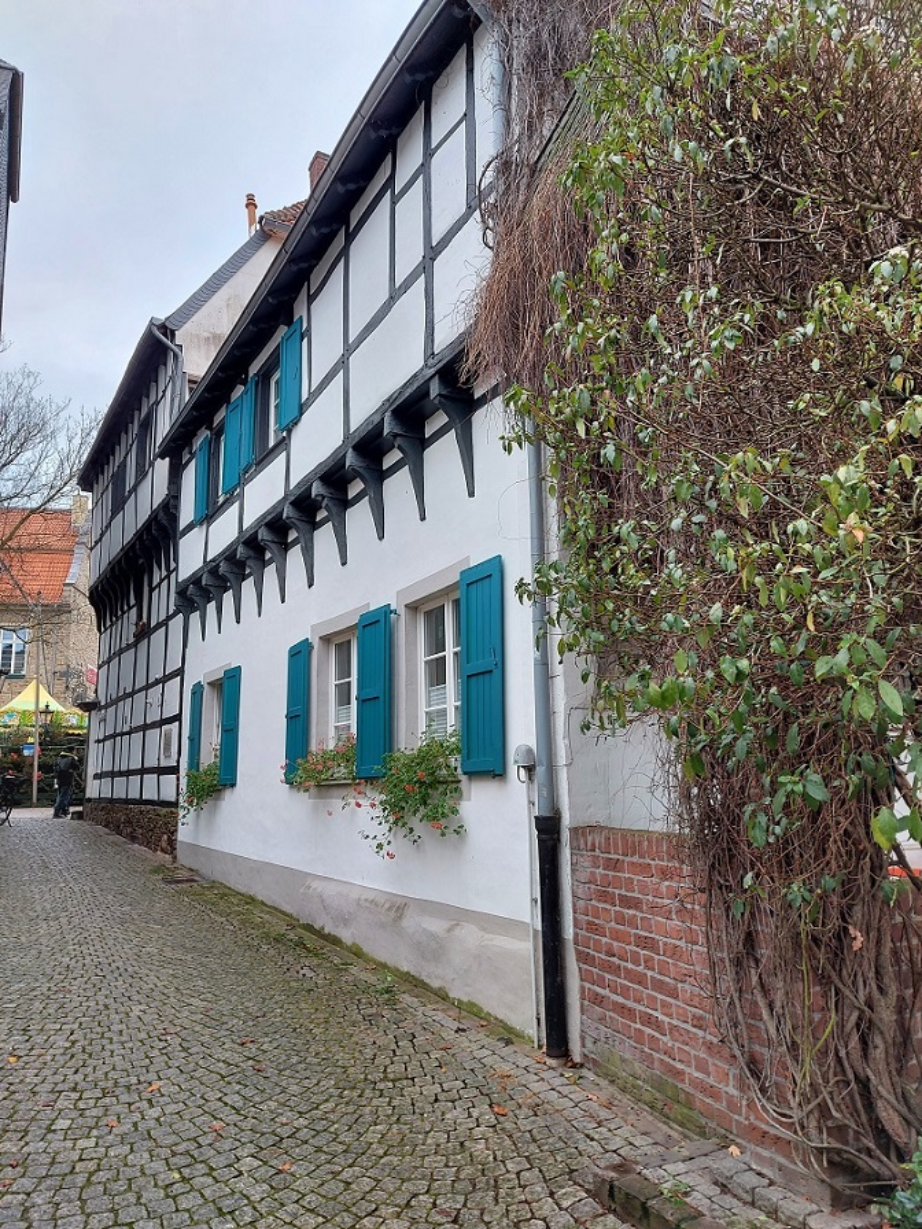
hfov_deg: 56.8
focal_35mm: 24
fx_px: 852
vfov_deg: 71.6
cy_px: 614
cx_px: 461
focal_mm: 5.23
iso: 32
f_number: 1.8
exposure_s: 1/122
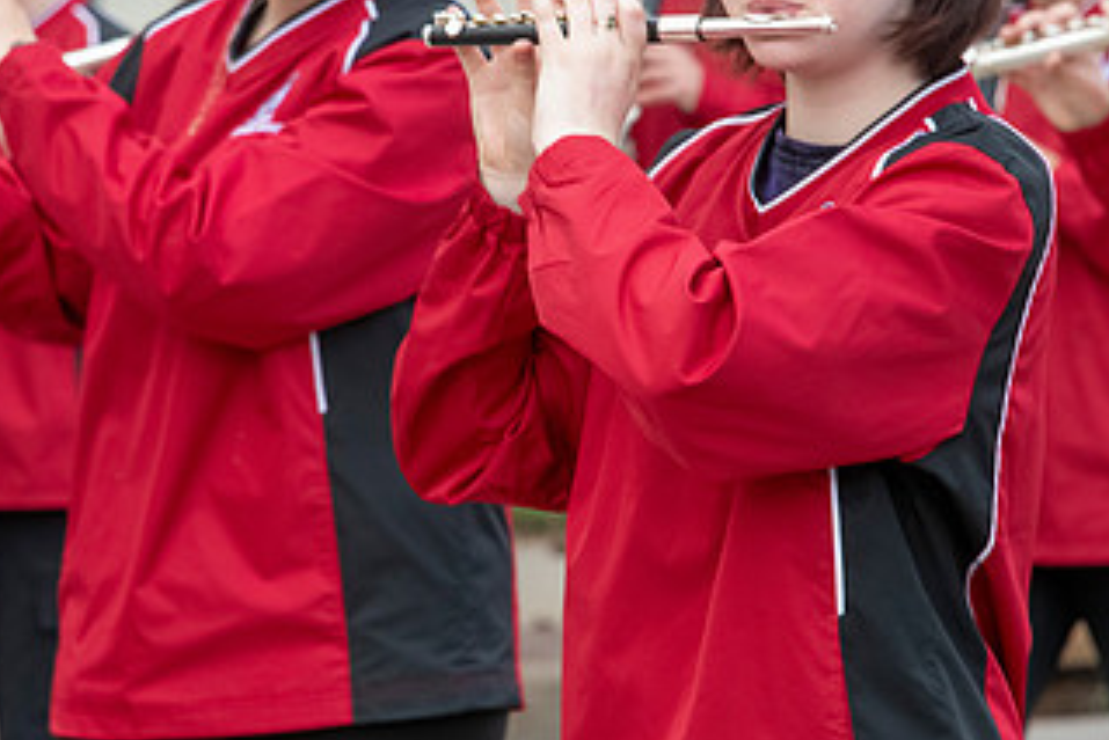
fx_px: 16827
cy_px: 252
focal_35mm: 546
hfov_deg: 3.8
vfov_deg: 2.5
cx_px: 483
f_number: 11
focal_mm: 300
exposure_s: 1/160
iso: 3200
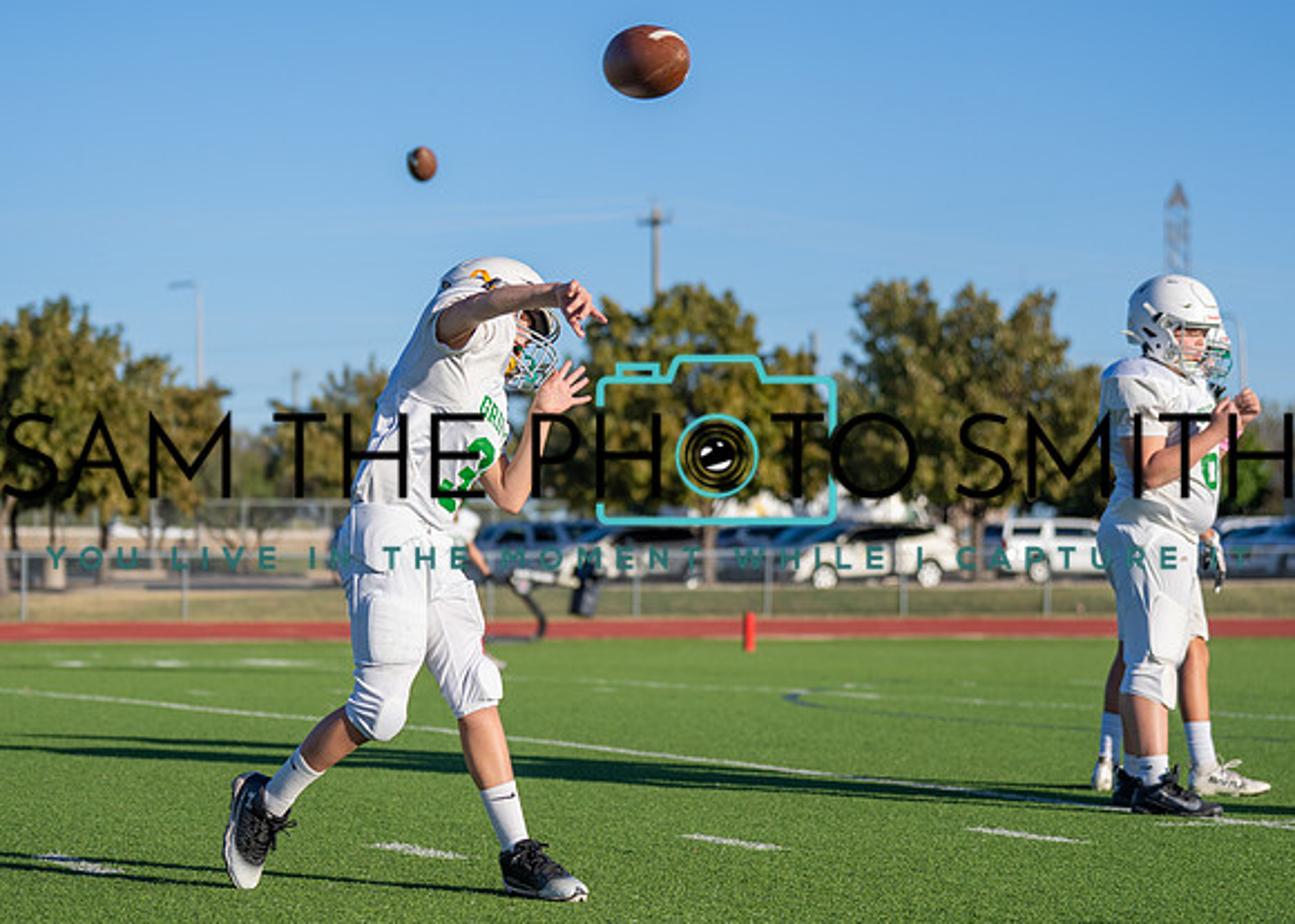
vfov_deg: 15.0
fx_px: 3505
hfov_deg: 20.9
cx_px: 524
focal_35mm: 95
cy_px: 441
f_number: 2.8
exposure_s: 1/2000
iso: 100
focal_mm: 74
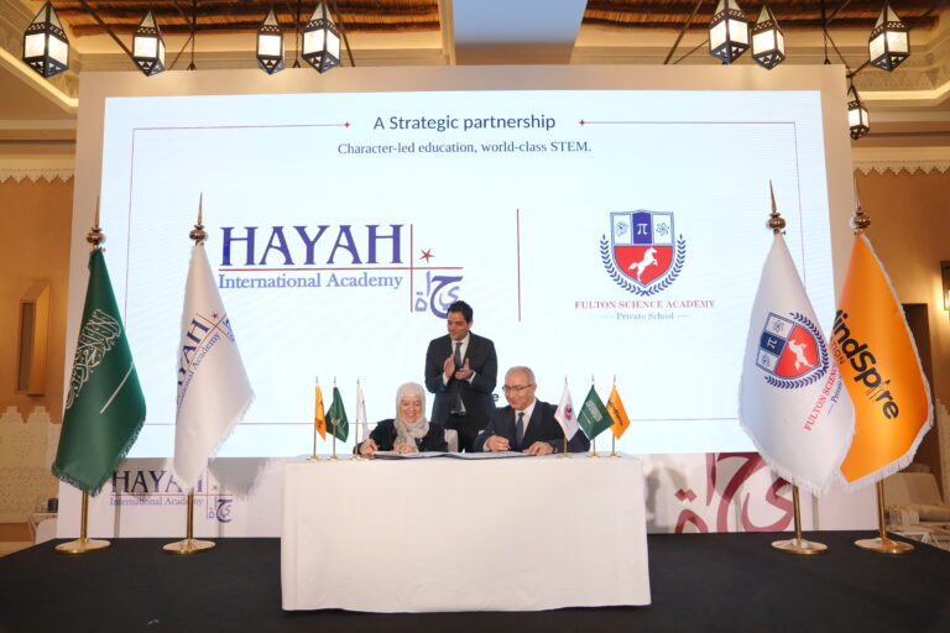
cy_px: 316
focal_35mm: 28
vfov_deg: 46.4
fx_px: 739
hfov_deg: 65.5
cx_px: 475
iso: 4000
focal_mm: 28
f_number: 3.5
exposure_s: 1/200
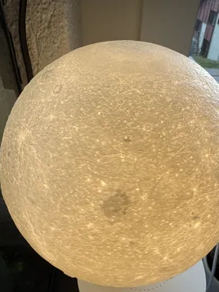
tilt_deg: -38.5
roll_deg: -2.7
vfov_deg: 63.4
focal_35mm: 28
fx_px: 236
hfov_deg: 49.7
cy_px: 155
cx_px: 120
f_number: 2.2
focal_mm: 2.22
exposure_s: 1/196
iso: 40
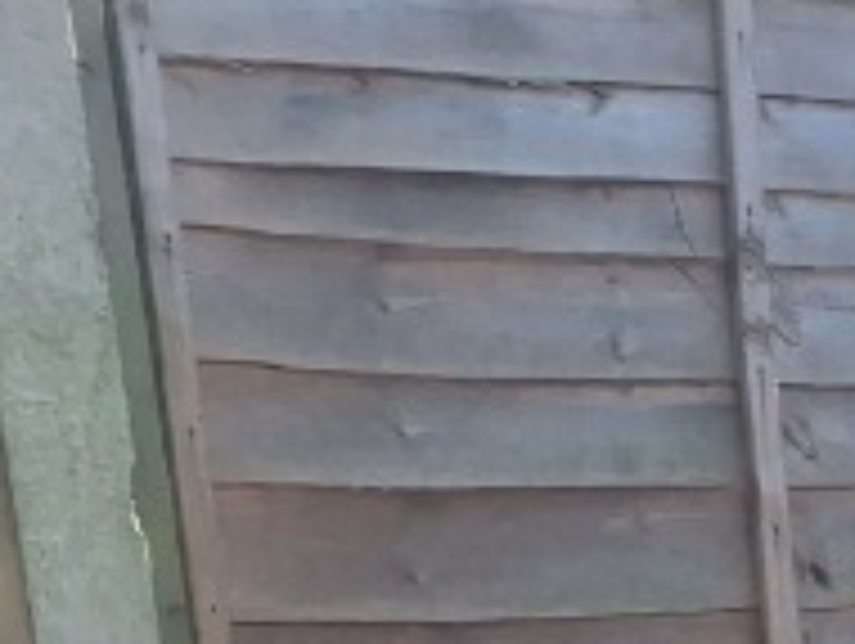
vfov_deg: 8.6
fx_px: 3586
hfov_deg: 11.3
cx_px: 2074
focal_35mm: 145
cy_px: 1923
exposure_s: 1/1946
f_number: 1.8
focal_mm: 5.54
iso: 40
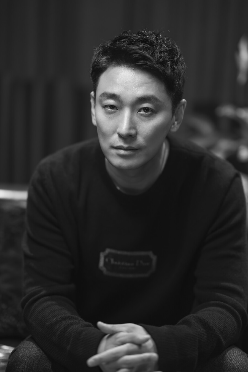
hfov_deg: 16.1
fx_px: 878
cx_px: 124
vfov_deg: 23.9
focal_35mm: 85
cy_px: 186
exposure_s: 1/160
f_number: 1.4
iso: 100
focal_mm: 85
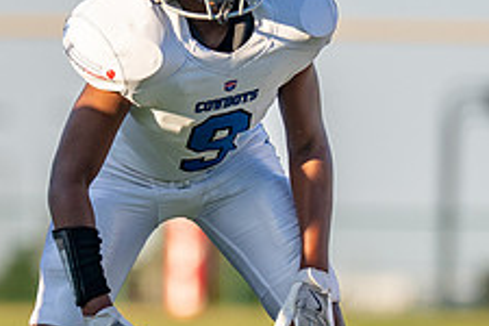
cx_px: 188
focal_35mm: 812
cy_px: 195
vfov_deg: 1.7
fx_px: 11029
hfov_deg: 2.5
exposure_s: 1/2500
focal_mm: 200
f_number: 2.8
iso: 200
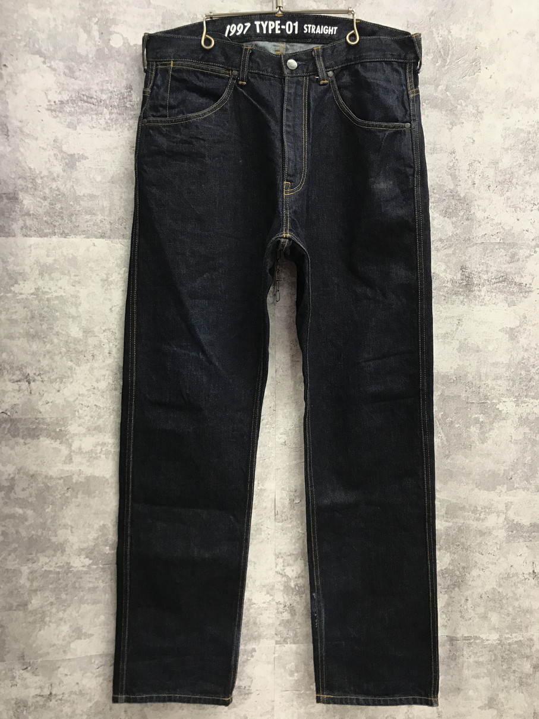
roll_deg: +0.2
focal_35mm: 28
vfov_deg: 63.5
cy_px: 360
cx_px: 270
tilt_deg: -4.8
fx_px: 582
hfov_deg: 49.7
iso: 40
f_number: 1.8
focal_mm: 3.99
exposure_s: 1/25
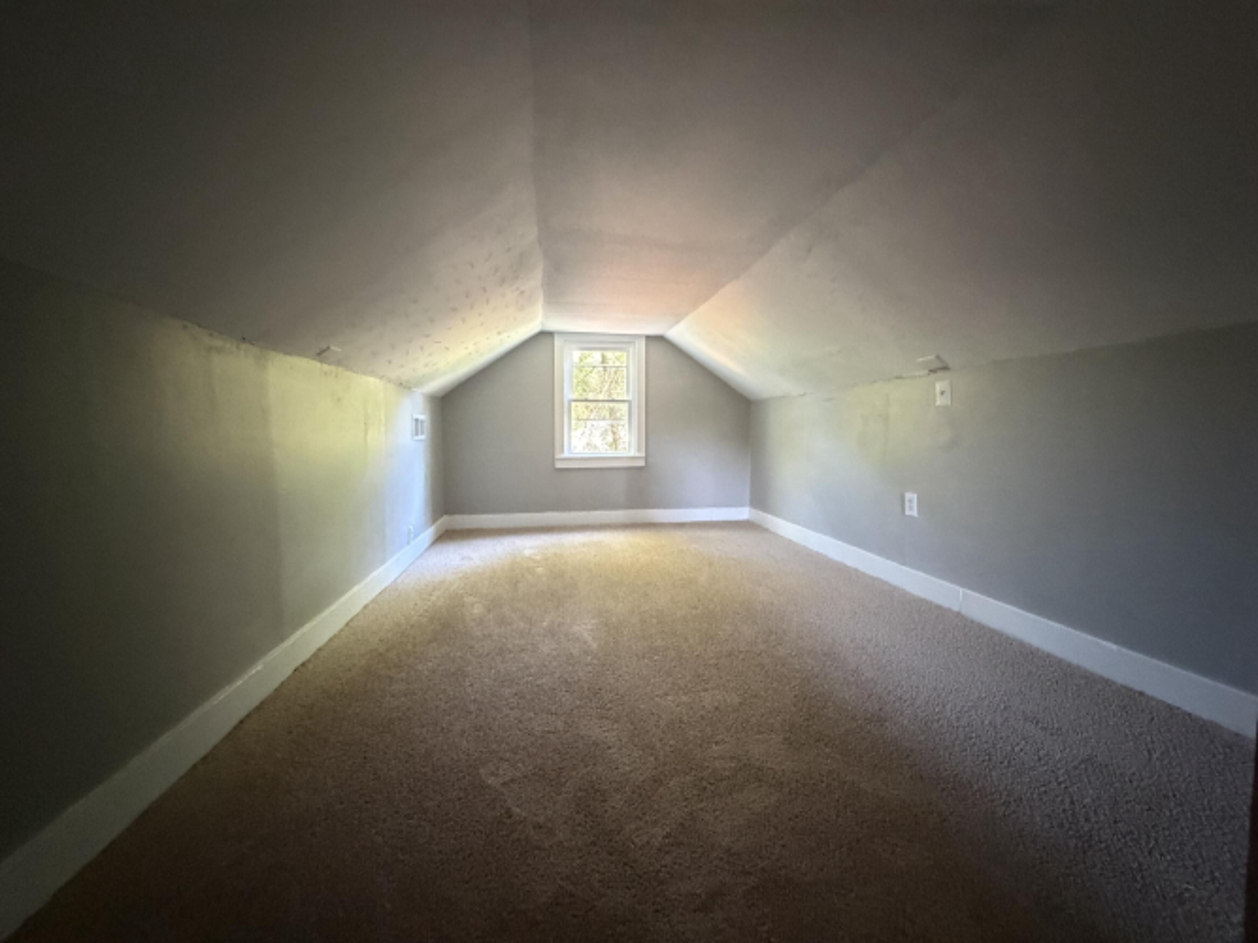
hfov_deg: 102.1
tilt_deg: -5.0
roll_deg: -0.3
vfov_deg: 85.7
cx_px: 629
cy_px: 472
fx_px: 509
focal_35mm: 14
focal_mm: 2.22
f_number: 2.2
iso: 1250
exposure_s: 1/53
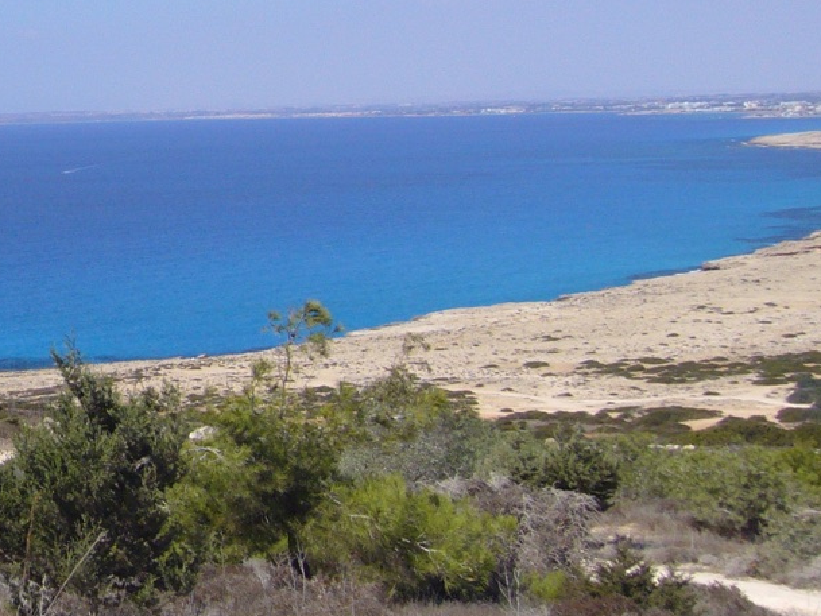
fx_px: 2182
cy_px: 97
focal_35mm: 92
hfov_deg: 19.9
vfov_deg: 15.9
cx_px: -177
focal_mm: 5.8
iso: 80
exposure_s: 1/500
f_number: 5.6
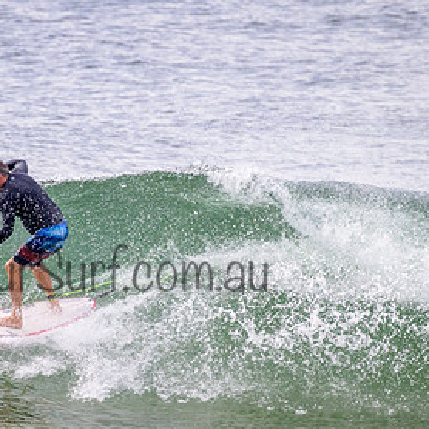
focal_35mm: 1421
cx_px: 105
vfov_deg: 1.2
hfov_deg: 1.2
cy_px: 255
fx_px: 19924
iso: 2200
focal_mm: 800
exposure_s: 1/2000
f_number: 11
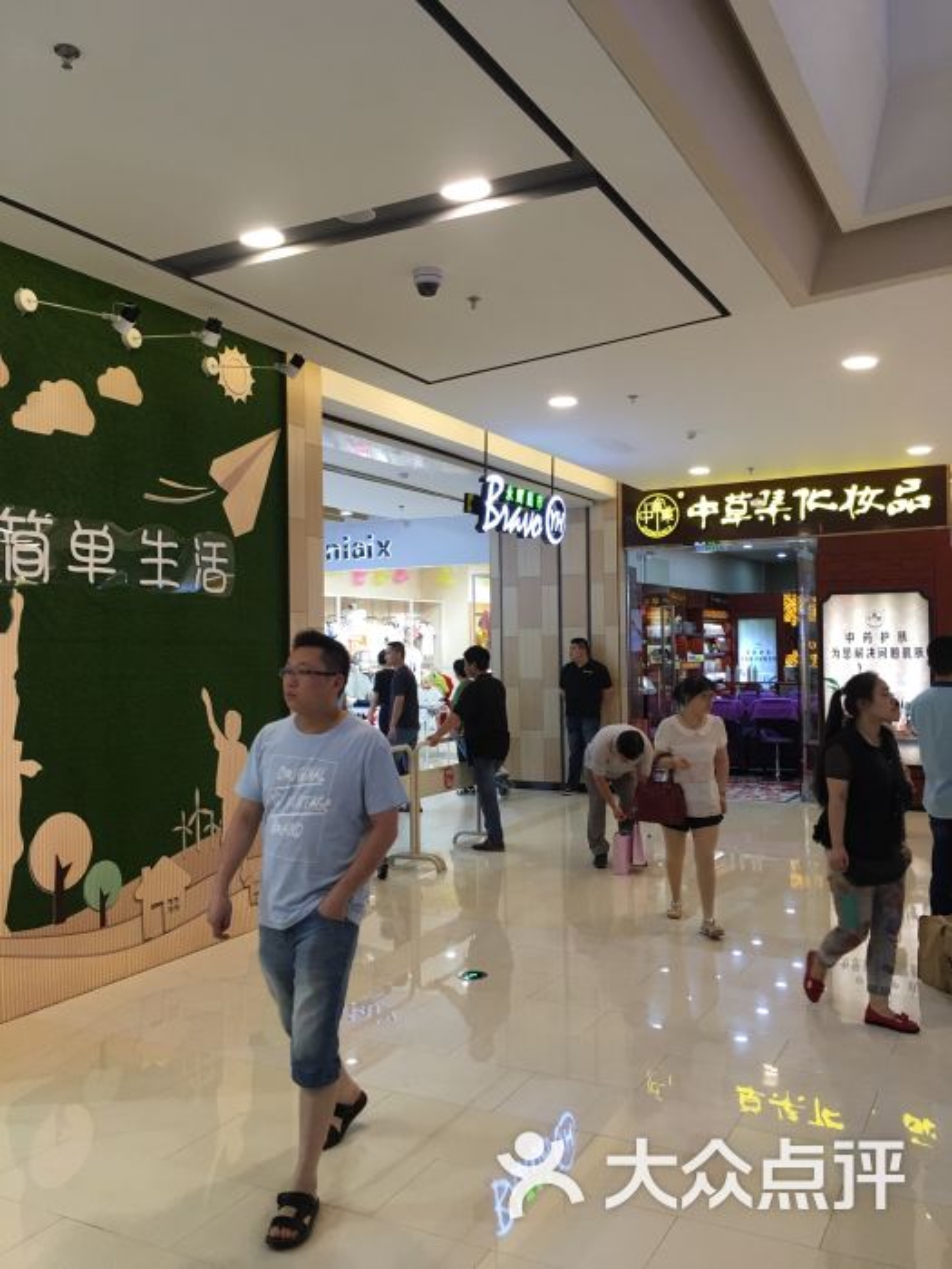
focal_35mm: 29
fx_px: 1063
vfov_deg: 61.7
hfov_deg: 48.2
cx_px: 476
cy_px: 634
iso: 40
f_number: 2.2
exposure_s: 1/33
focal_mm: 4.15
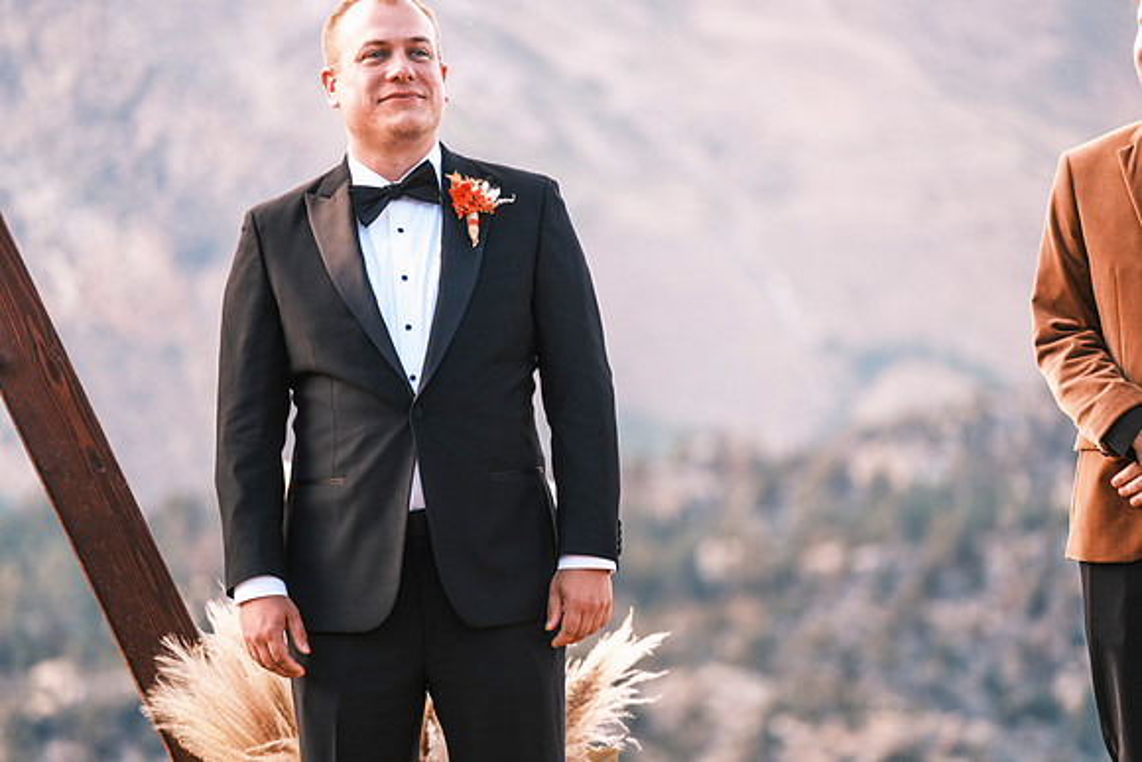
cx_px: 571
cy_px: 381
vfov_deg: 6.5
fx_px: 6663
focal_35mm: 210
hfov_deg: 9.8
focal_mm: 140
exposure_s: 1/500
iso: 400
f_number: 2.8
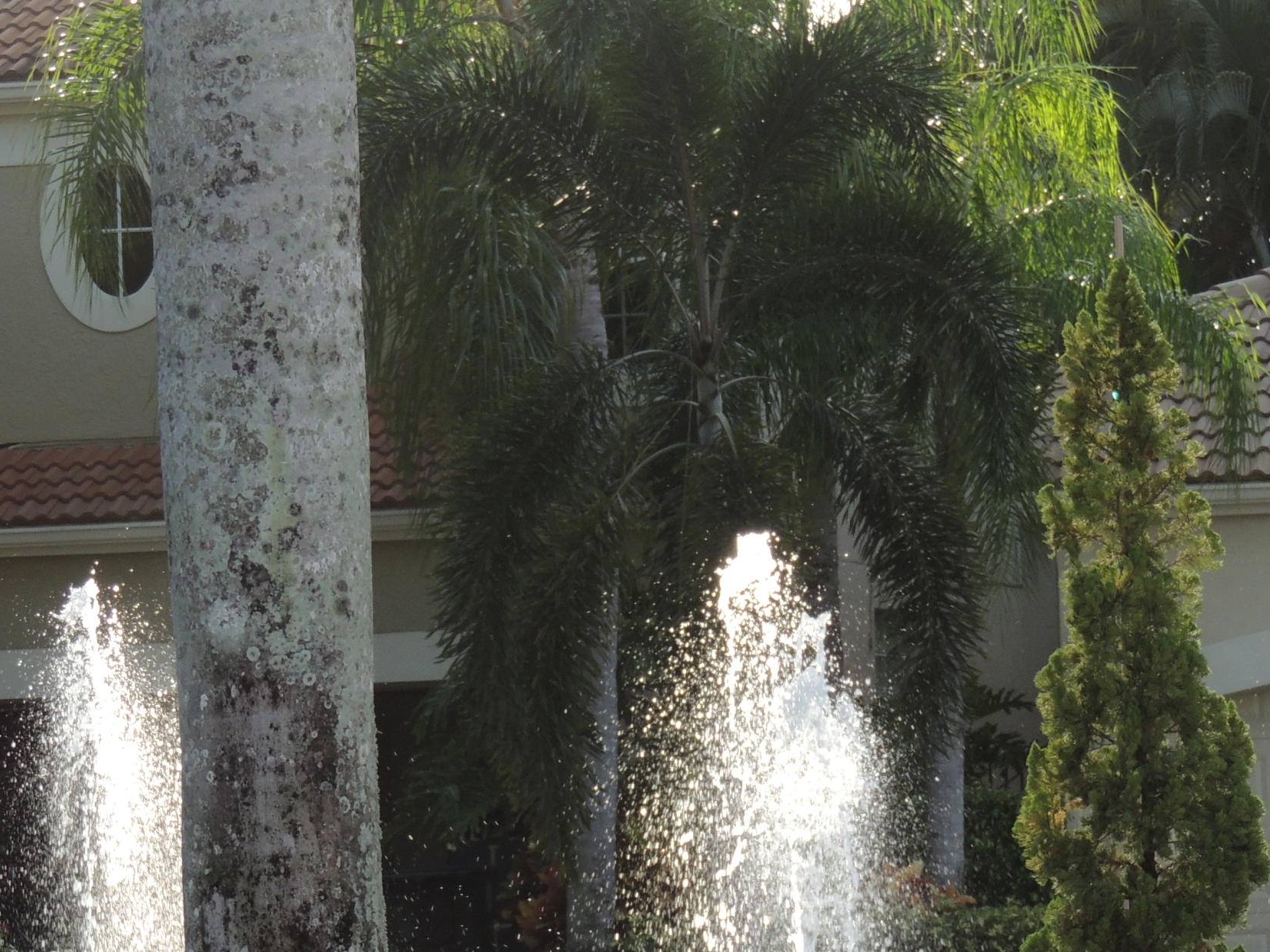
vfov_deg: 6.1
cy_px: 751
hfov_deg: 8.1
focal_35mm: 244
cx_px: 532
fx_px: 8952
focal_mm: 24
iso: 100
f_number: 4.3
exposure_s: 1/250
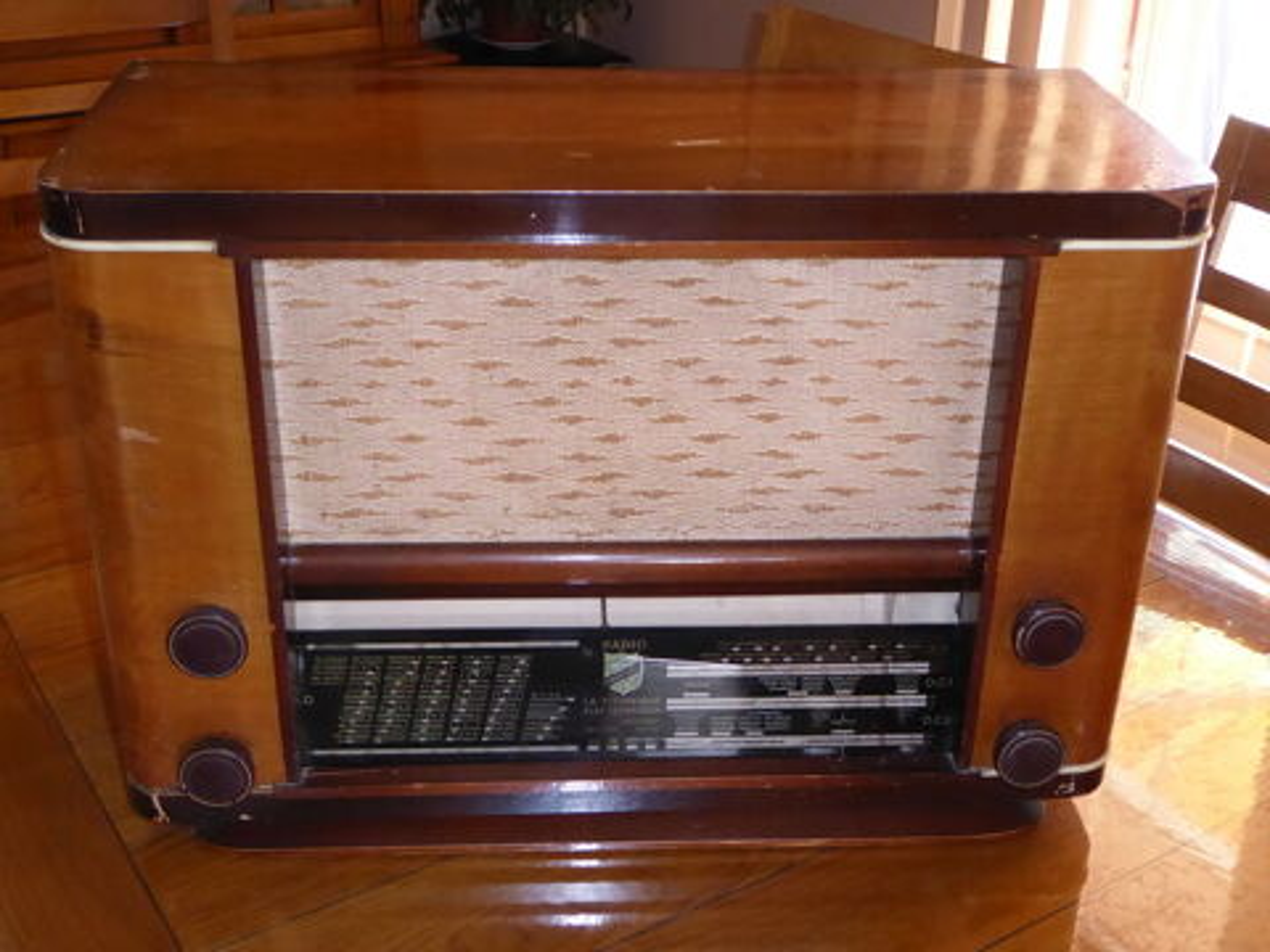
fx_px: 1688
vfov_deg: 31.5
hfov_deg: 41.2
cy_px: 476
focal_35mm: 46
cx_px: 635
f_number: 3.9
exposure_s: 1/60
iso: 800
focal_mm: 7.8
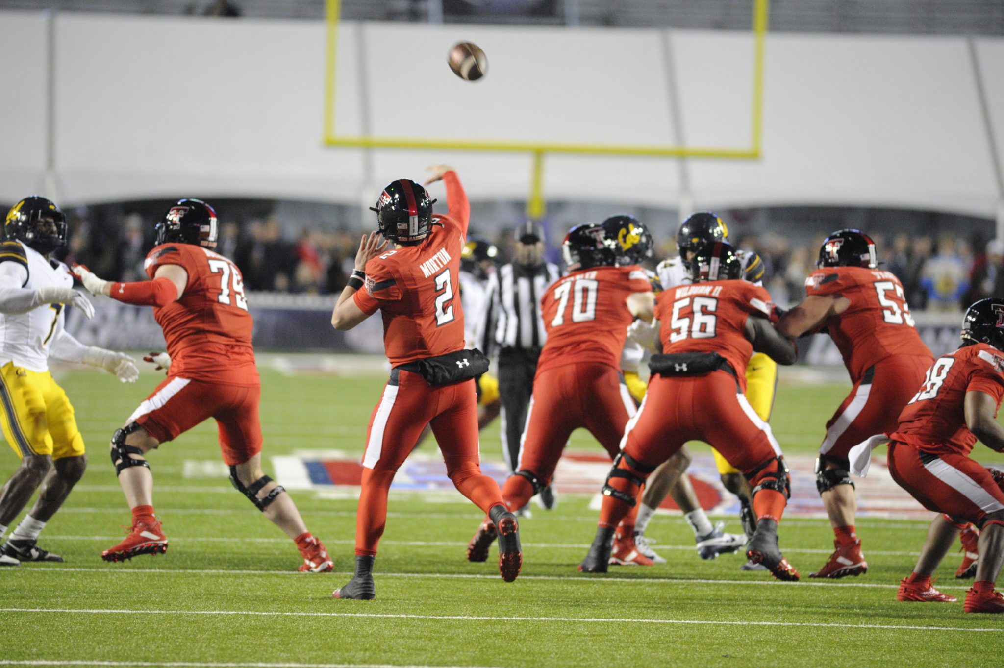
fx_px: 8362
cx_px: 502
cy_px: 334
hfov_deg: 6.9
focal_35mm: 300
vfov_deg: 4.6
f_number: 3.5
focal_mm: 300
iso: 5000
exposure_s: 1/500
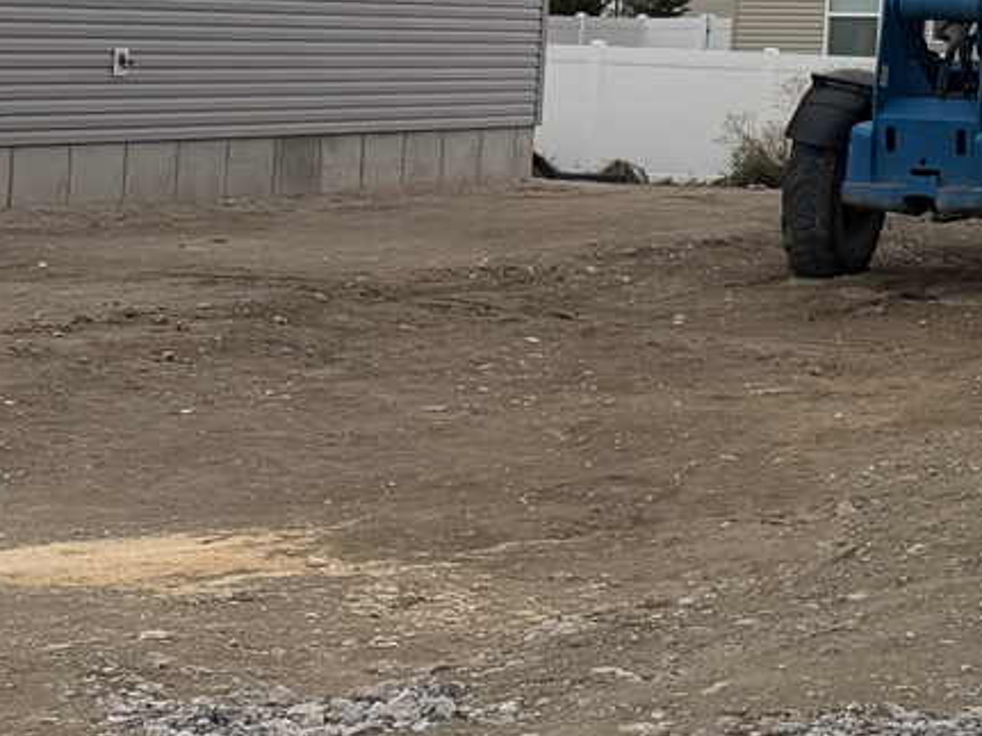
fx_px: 3233
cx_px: 2310
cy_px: -262
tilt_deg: +5.3
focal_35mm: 114
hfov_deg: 13.2
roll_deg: -0.9
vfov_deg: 12.5
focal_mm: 6.76
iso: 80
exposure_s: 1/3145
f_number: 1.78
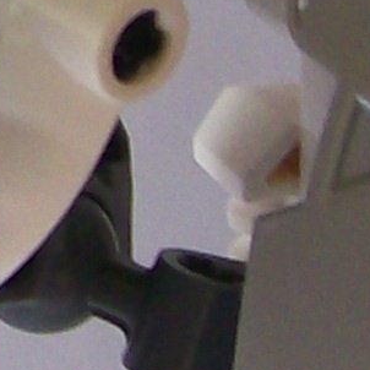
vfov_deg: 5.3
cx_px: -489
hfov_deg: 5.3
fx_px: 3918
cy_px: -261
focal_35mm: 324
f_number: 2.7
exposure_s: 1/52.7
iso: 80
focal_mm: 6
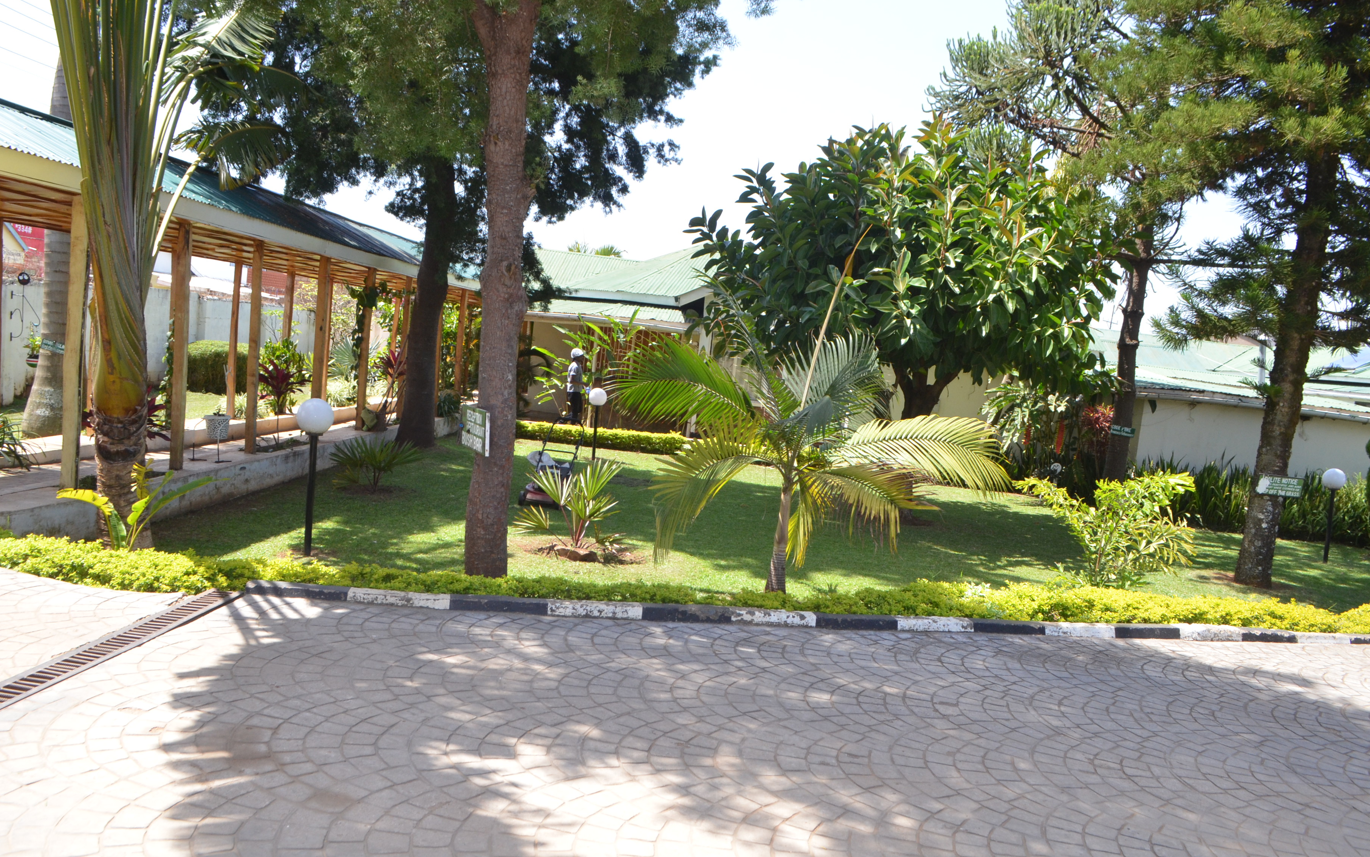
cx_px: 681
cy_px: 428
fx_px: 1045
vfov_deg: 44.5
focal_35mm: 28
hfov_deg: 66.5
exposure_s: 1/250
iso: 640
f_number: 10
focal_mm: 18
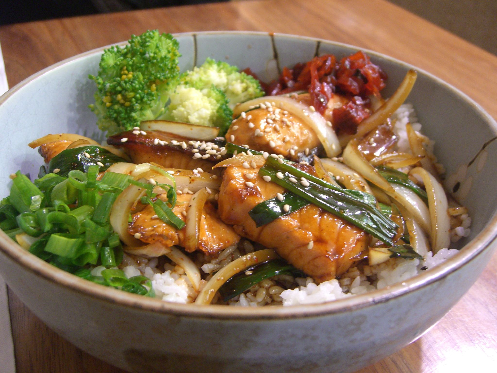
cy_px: 186
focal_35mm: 38
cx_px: 248
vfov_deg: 37.7
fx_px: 546
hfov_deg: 49.0
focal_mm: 7.9
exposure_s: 1/13
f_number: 2.8
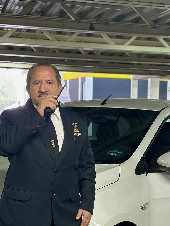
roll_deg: -1.9
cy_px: 155
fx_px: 622
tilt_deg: -4.4
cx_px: 162
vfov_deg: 20.6
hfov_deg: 15.3
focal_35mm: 95
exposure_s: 1/60
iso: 250
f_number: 1.78
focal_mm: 6.86
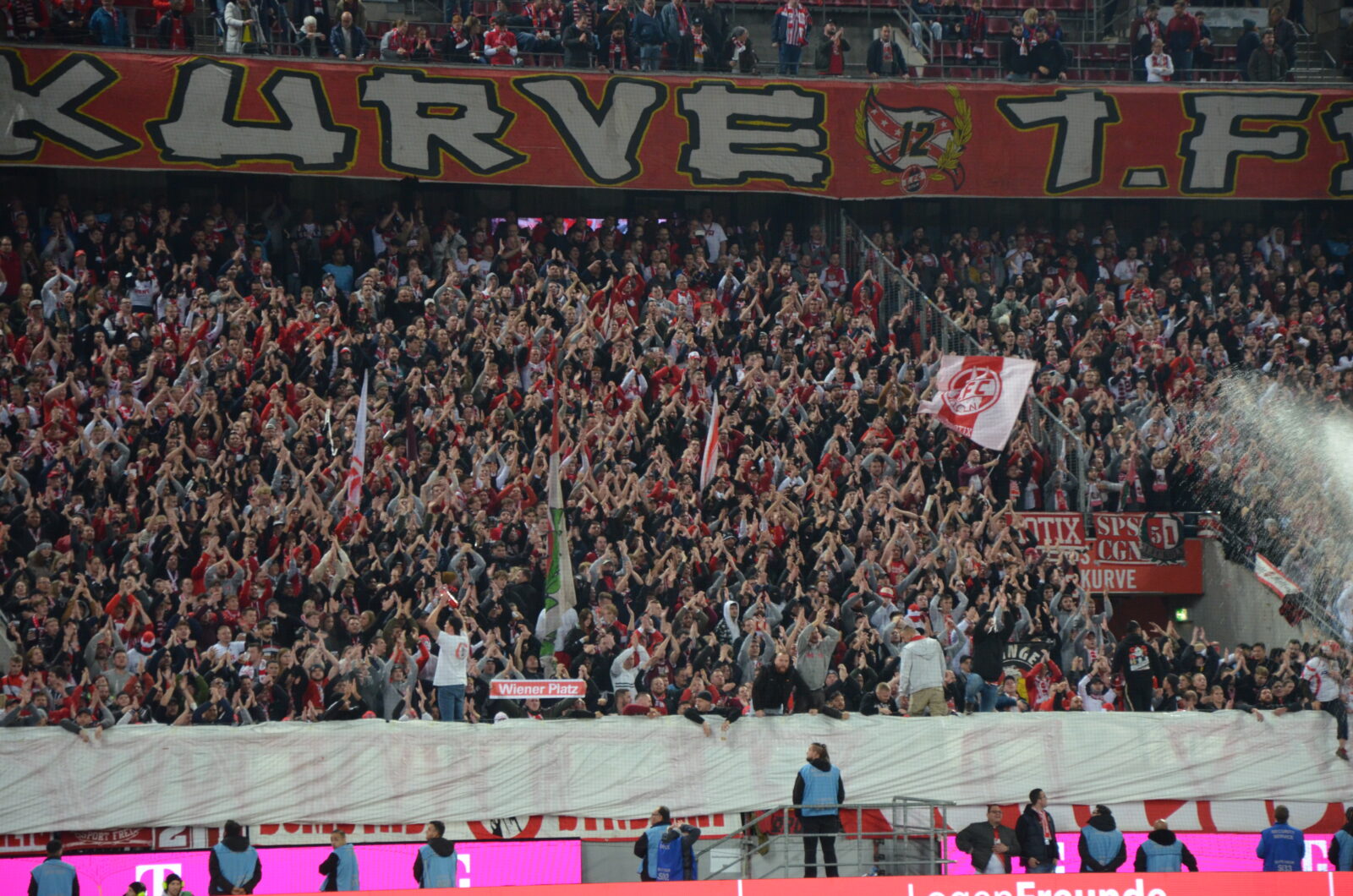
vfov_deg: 8.7
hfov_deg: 13.1
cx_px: 676
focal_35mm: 158
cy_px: 448
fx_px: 5908
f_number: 5.6
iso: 1400
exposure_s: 1/125
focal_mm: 105
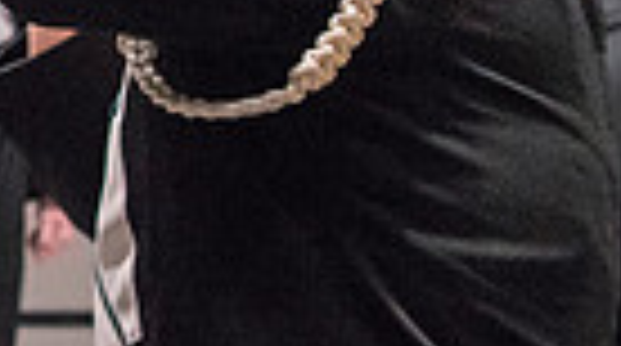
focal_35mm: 106
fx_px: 1742
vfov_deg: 11.2
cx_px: -500
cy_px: -61
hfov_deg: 16.8
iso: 4000
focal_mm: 24
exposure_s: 1/400
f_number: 2.8
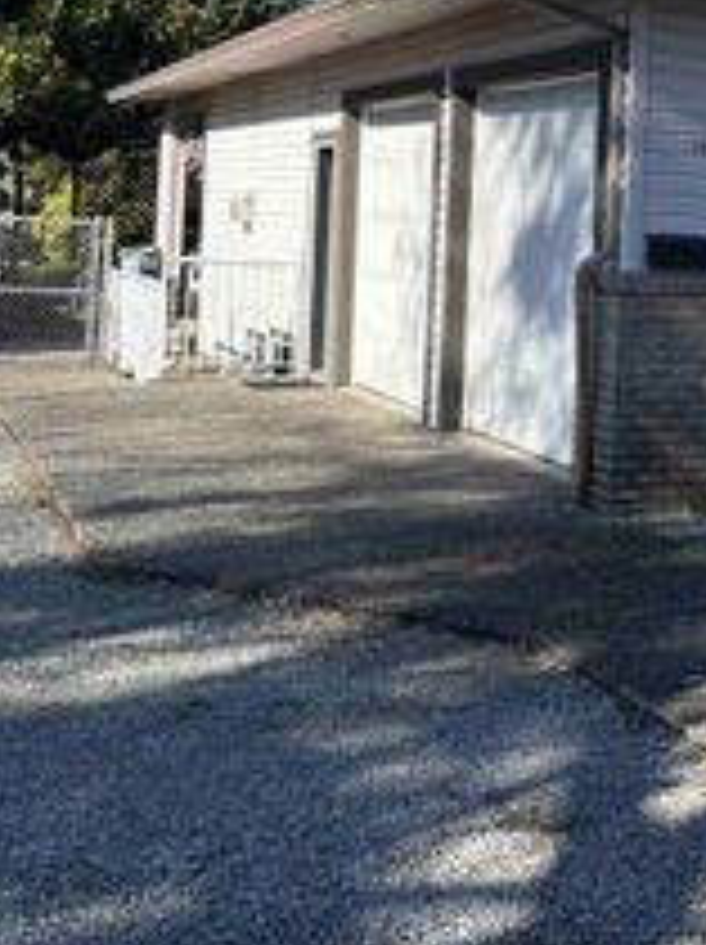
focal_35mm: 62
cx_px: 940
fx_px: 1689
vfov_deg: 30.7
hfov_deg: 21.2
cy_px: 245
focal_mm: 5.96
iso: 50
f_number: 1.6
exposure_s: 1/1362
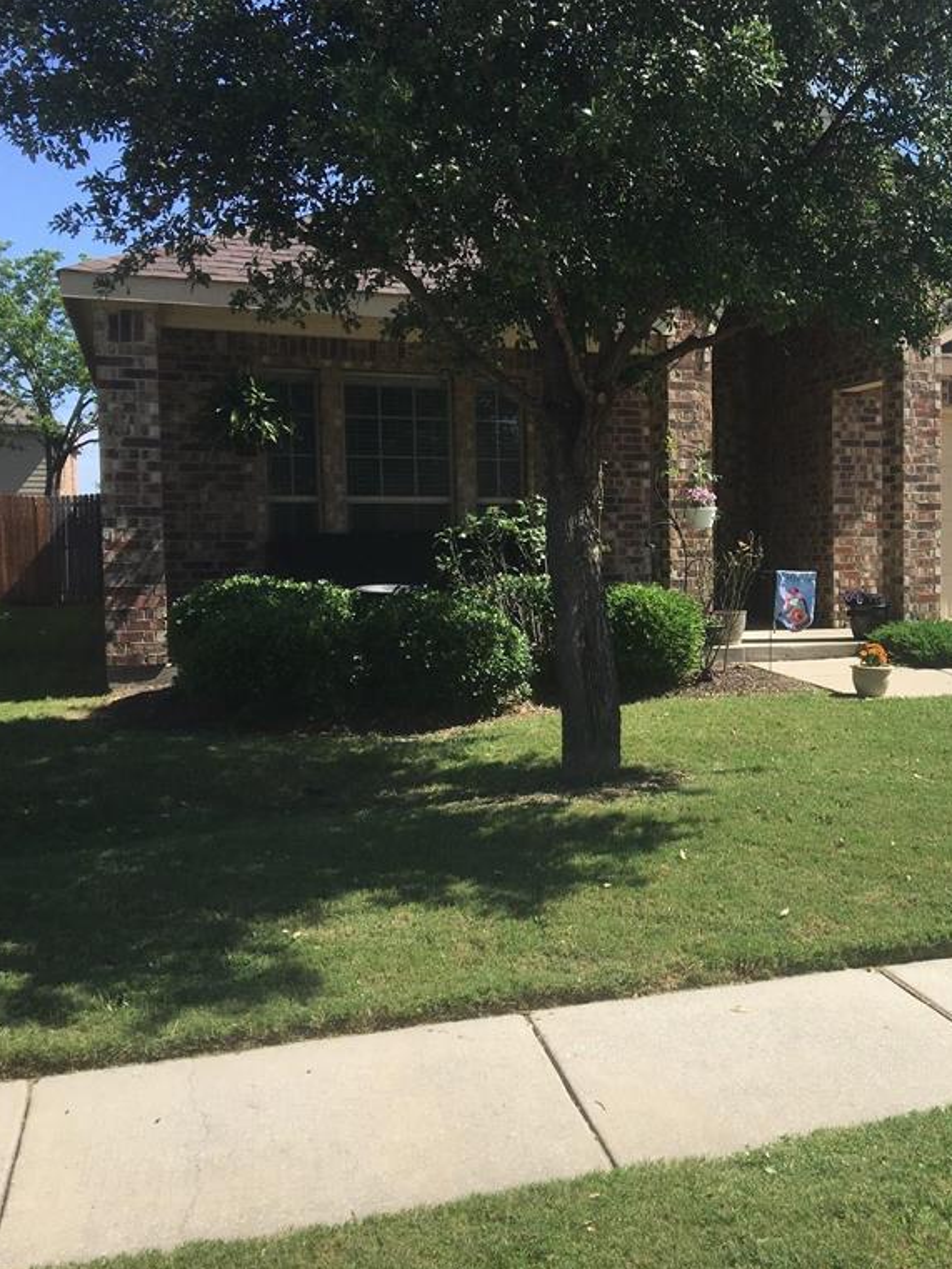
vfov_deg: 47.9
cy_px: 635
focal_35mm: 39
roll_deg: -1.2
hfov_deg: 35.2
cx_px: 812
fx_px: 1430
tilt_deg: -2.4
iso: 25
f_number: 2.2
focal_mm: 4.15
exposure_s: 1/1479
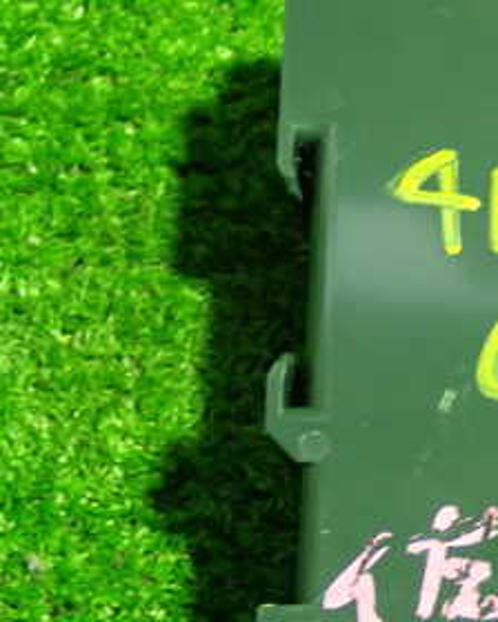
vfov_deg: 17.0
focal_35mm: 113
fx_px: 2082
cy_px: 304
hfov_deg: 13.2
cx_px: 631
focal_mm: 9.65
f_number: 3.3
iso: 800
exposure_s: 1/20
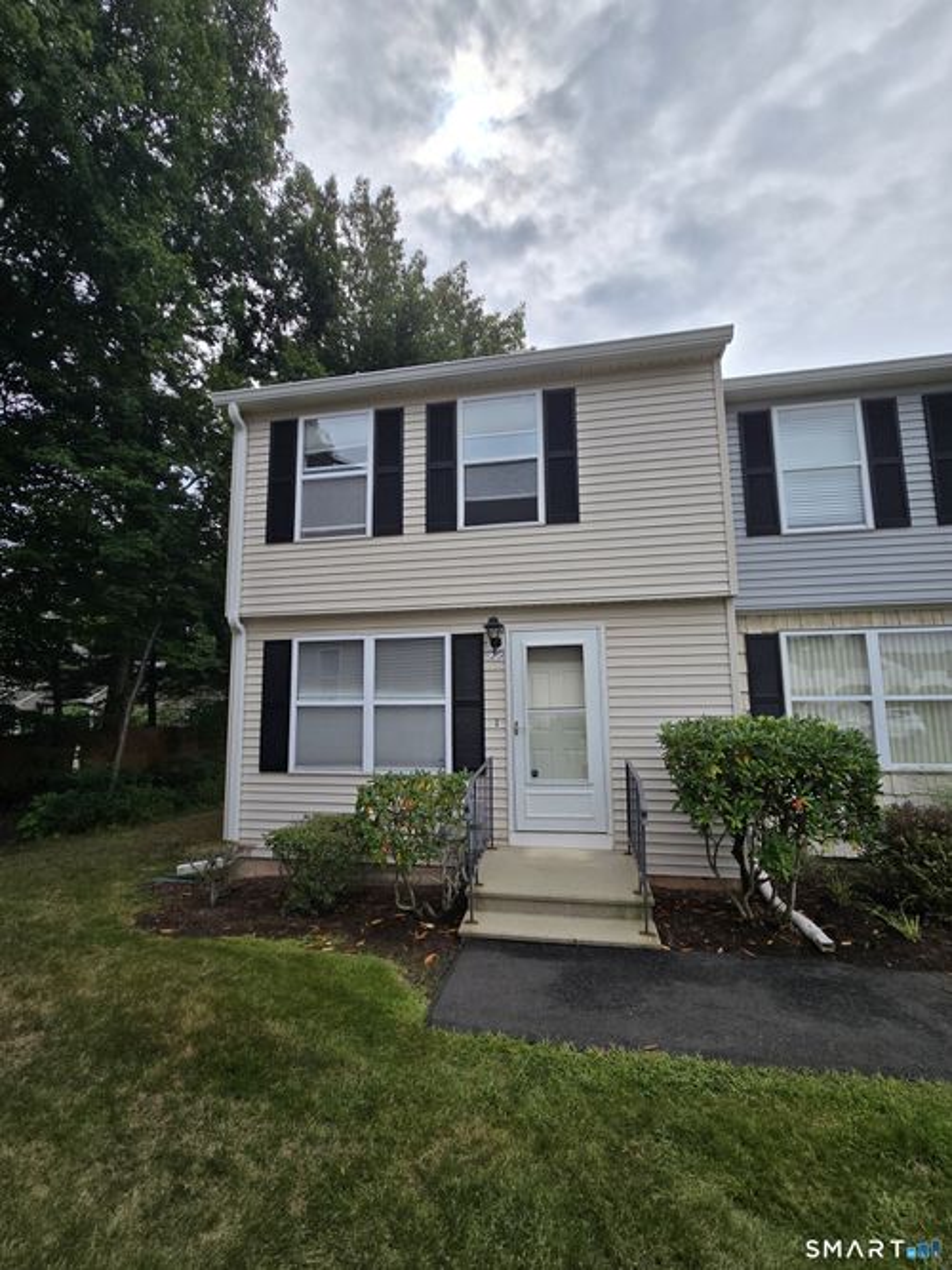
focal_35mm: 13
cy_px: 635
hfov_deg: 89.9
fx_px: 477
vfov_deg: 106.2
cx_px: 476
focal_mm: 2.2
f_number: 2.2
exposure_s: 1/2843
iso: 50
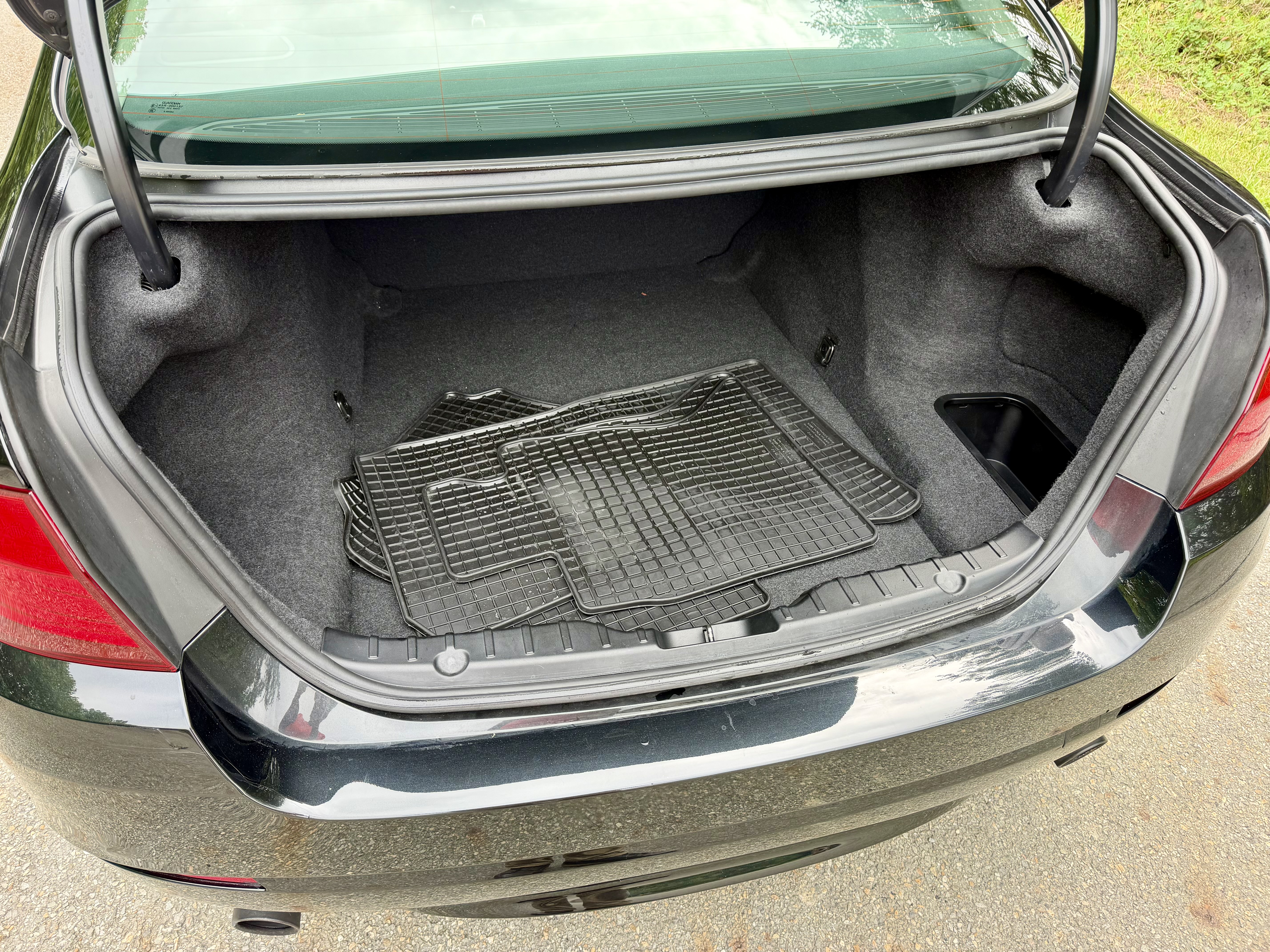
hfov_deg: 71.6
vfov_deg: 56.8
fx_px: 881
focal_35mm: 24
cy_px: 476
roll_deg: +0.2
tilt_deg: -41.3
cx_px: 635
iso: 80
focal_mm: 6.76
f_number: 1.78
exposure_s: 1/172
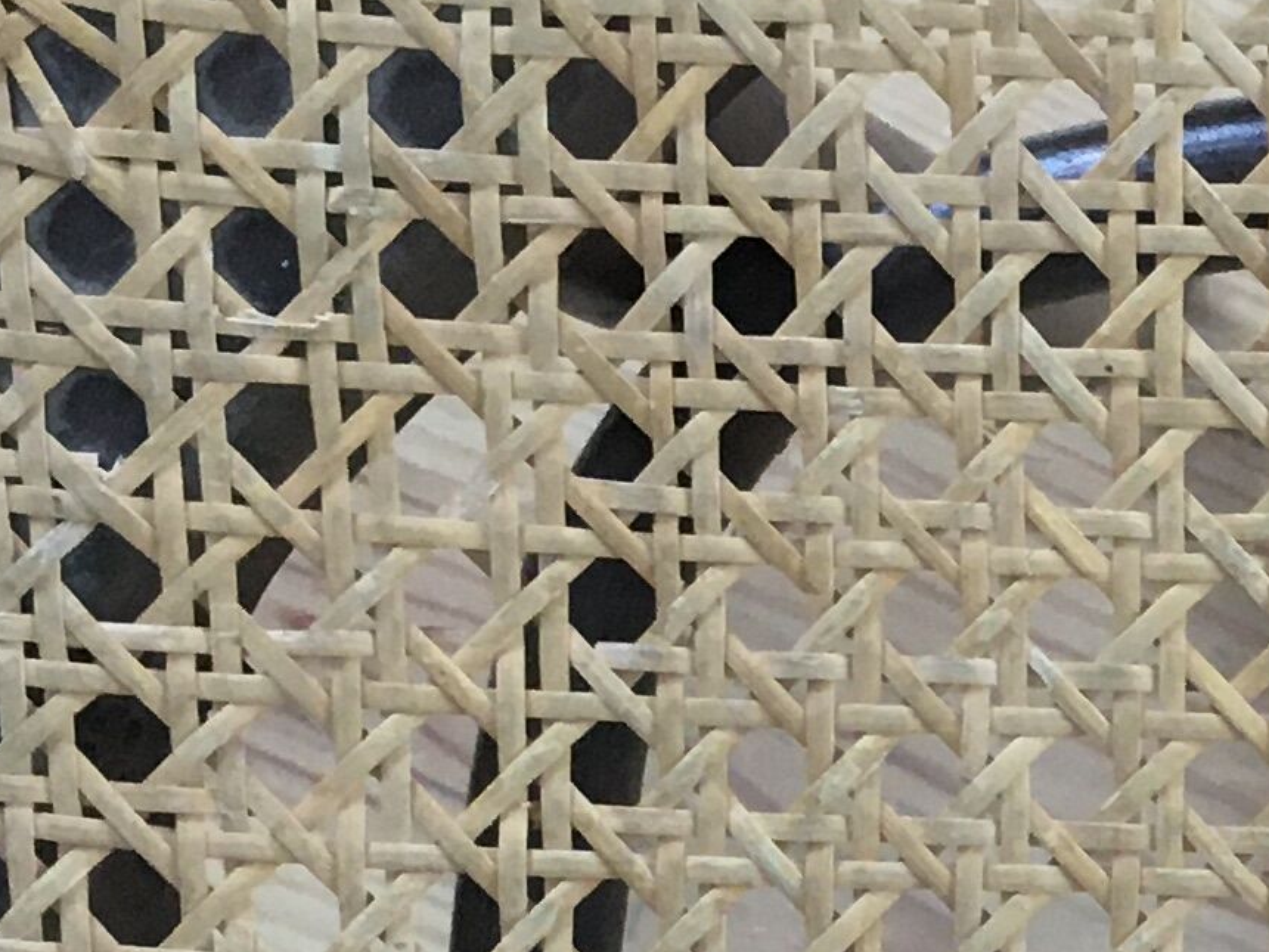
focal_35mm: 136
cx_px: 2187
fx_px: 4986
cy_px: 1511
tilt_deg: -82.4
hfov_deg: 13.3
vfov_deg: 10.5
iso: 50
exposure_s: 1/33
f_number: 2.2
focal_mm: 4.15
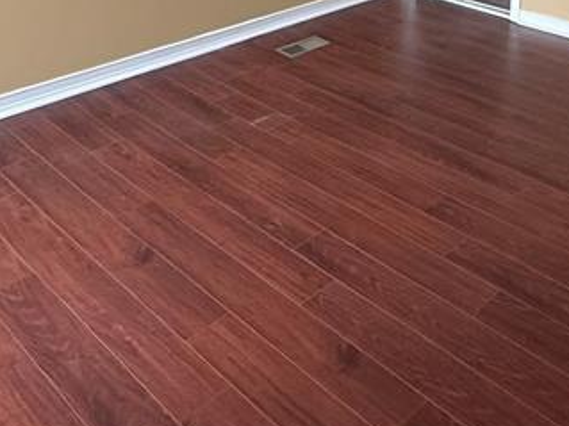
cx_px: 396
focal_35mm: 45
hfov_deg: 41.3
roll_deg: -1.2
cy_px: -119
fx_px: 739
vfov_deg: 27.3
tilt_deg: -8.1
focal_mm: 2.22
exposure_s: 1/99
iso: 250
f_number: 2.2
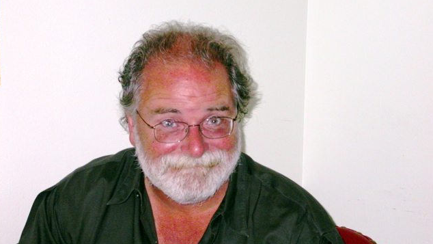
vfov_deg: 9.9
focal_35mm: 122
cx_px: 215
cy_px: 129
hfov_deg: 17.6
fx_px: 1401
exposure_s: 1/60.3
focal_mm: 23.1
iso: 100
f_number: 4.2
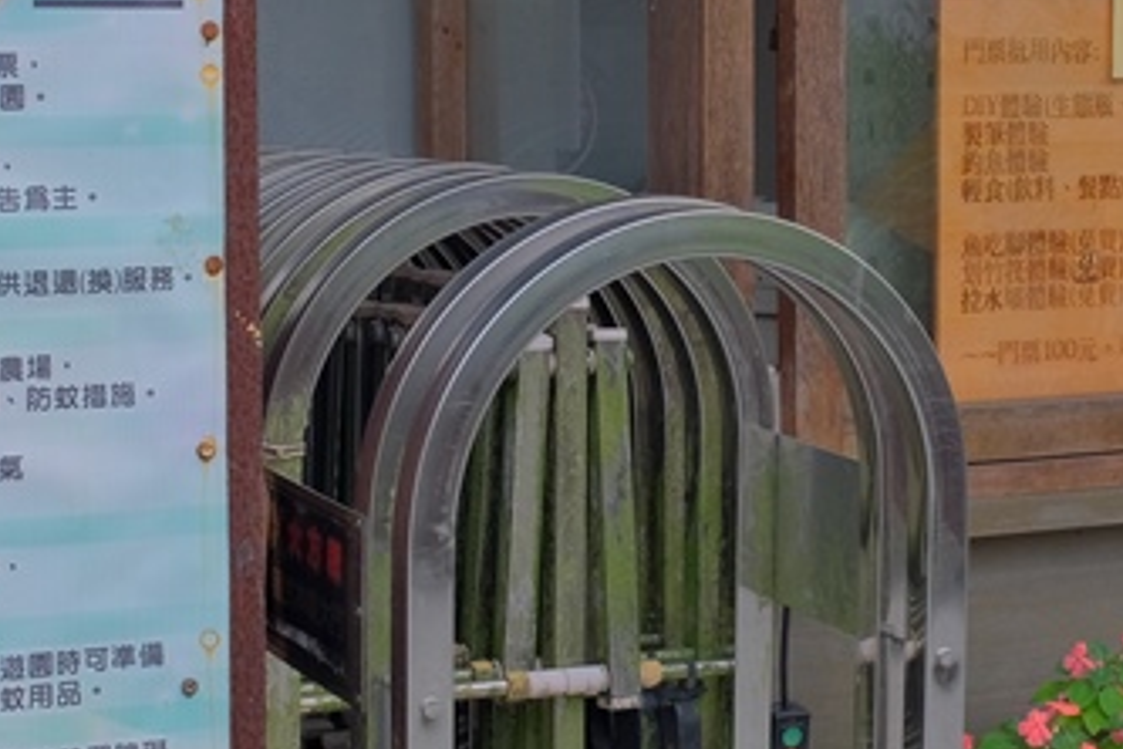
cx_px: 938
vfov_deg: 13.8
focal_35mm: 99
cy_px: 221
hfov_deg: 20.3
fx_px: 3088
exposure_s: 1/160
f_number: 8
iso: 1250
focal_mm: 22
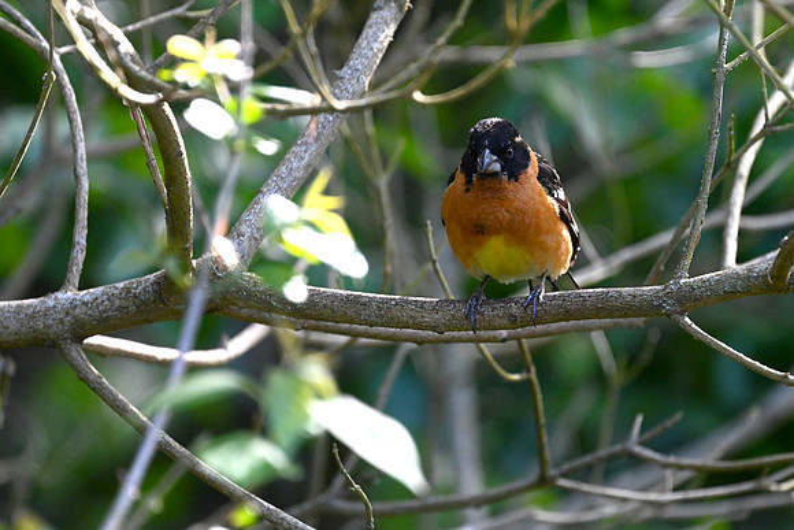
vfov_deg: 1.7
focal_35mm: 800
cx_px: 397
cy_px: 265
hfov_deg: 2.6
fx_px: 17648
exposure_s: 1/800
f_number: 6.3
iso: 3200
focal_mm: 800
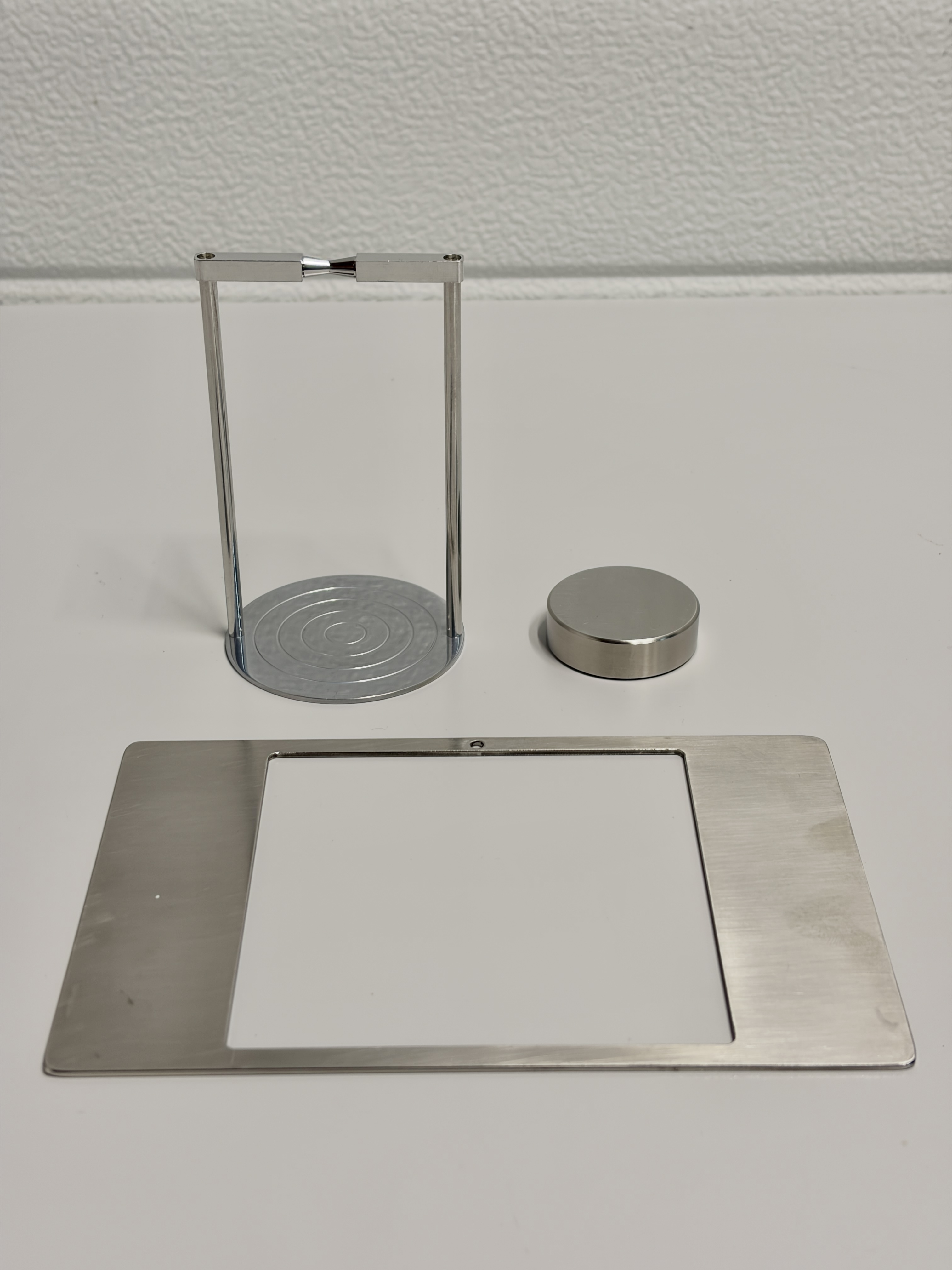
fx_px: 1907
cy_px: 635
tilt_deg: -31.4
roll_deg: +0.2
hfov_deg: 28.0
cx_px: 476
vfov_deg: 36.8
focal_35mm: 52
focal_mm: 5.96
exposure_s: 1/50
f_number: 1.6
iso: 64
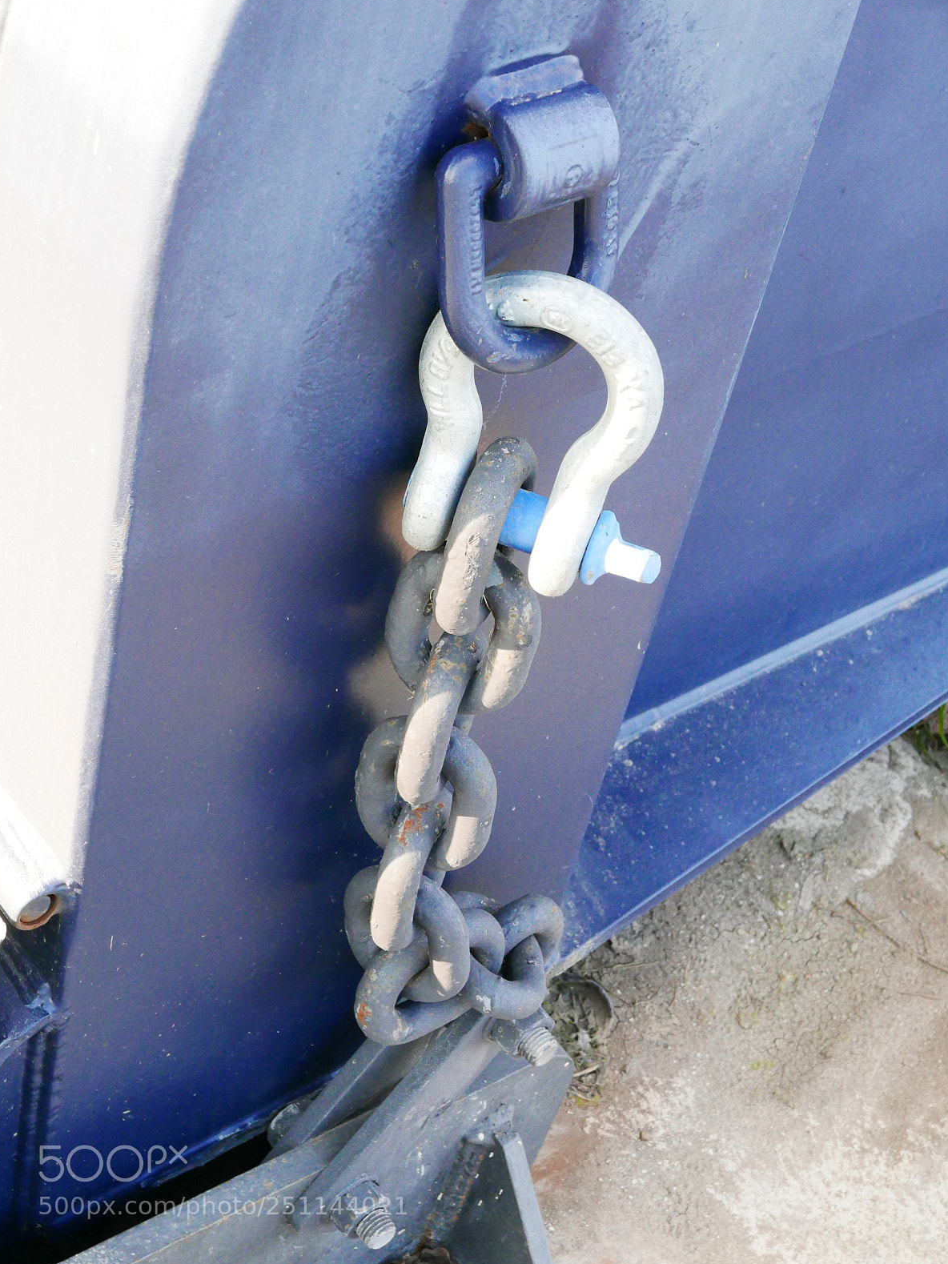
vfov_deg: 26.7
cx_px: 470
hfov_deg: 20.2
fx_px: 2666
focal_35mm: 73
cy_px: 628
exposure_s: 1/125
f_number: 9
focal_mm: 32.6
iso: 1000
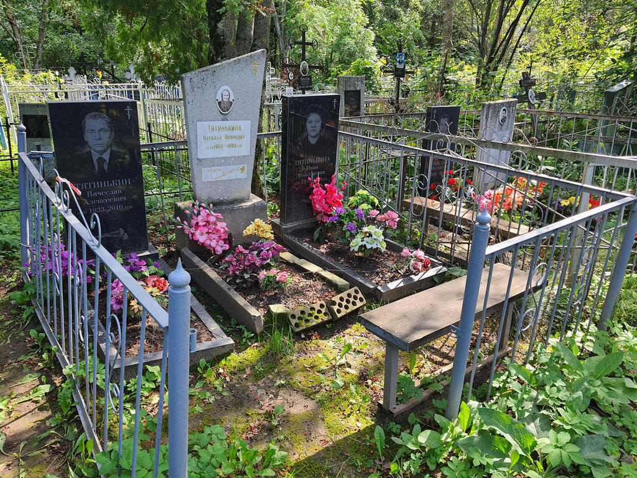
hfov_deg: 67.3
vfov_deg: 53.1
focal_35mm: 26
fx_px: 478
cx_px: 318
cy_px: 239
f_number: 1.7
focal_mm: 4.32
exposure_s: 1/224
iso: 50
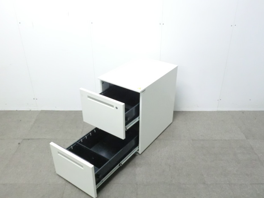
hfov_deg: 55.4
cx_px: 134
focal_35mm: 33
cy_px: 99
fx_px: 252
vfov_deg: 42.9
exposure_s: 1/30
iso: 800
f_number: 3.5
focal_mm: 5.8
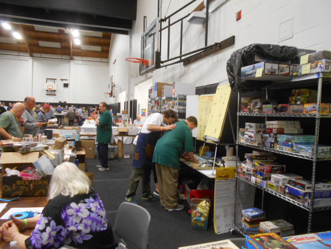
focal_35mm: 26
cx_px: 166
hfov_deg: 67.3
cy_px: 124
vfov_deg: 53.1
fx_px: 249
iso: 400
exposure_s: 1/20
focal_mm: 4.6
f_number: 3.2
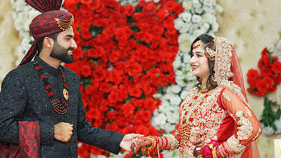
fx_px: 790
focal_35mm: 106
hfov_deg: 20.2
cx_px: 126
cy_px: 92
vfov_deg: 11.4
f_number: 2.5
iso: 640
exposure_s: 1/160
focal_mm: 85
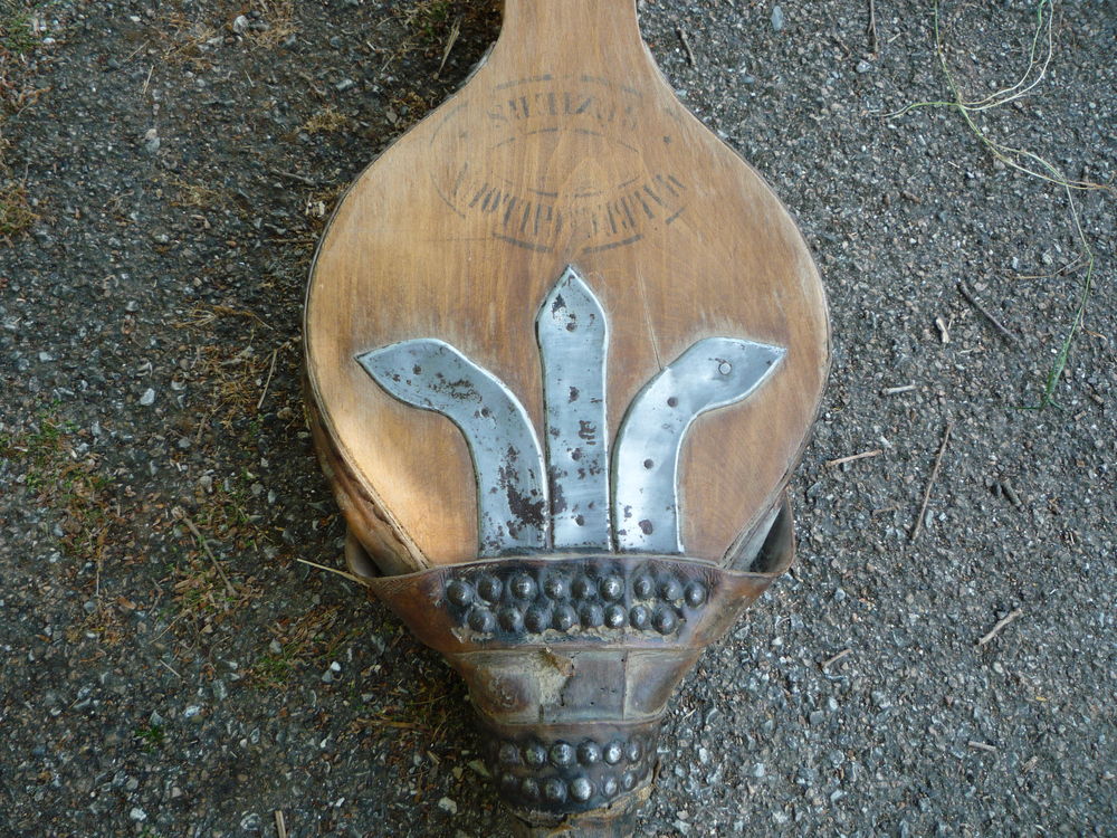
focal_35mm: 30
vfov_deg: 46.8
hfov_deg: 60.0
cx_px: 558
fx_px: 968
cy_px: 419
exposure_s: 1/50
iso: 100
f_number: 3.3
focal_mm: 5.2
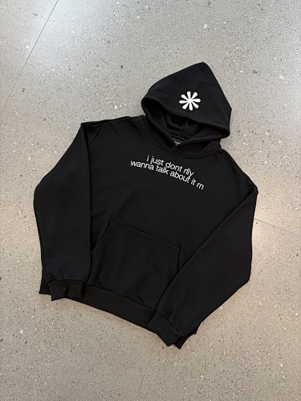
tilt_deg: -79.1
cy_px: 200
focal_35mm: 26
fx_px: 301
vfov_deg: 67.3
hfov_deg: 53.1
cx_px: 150
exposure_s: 1/50
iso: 64
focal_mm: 5.96
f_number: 1.6
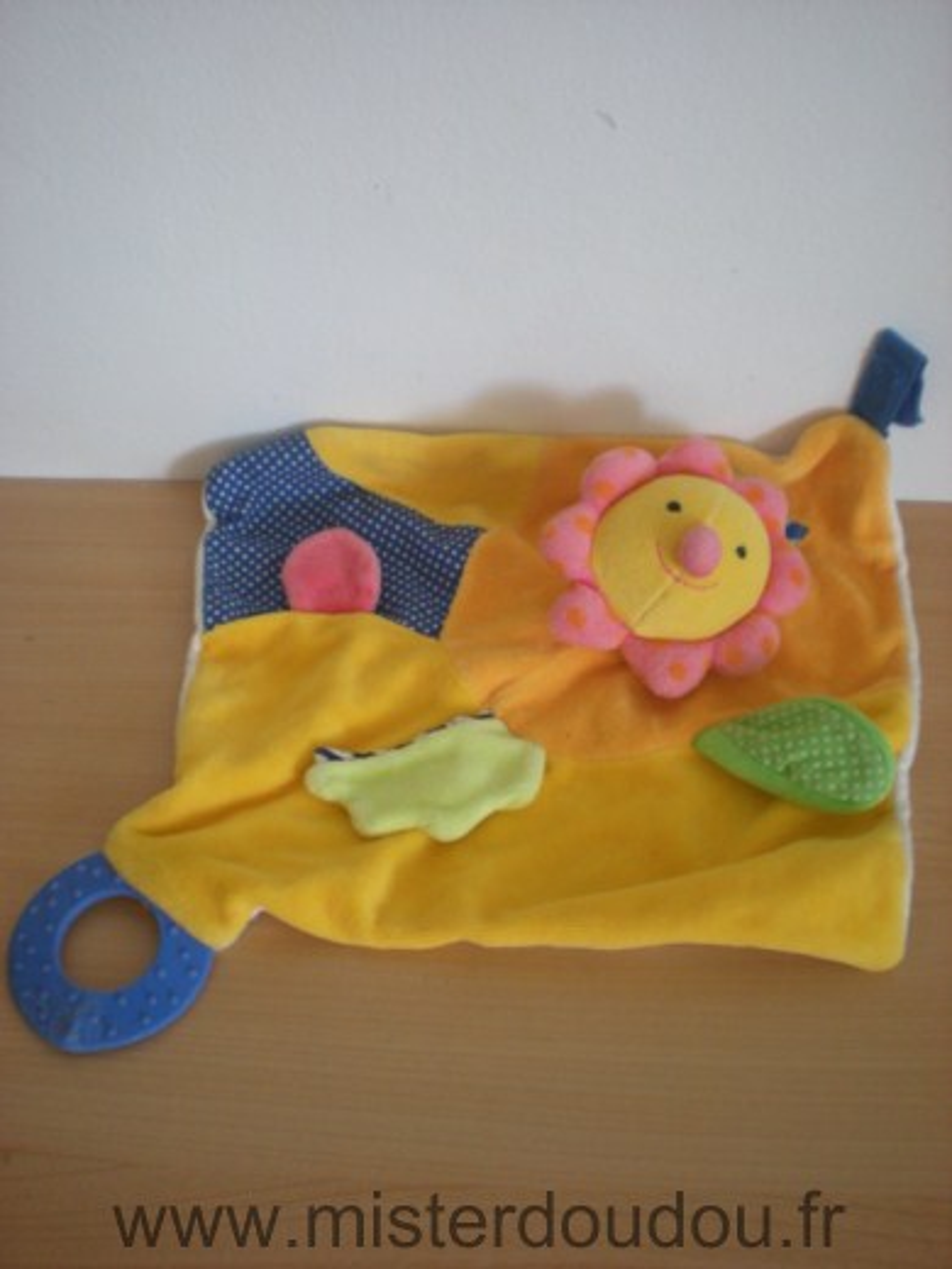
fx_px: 1393
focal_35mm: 38
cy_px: 634
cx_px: 476
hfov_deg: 37.7
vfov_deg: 49.0
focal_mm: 6.3
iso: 200
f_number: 3.1
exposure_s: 1/17.1
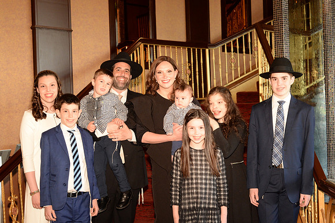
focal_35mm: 50
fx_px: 465
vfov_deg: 27.0
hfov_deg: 39.6
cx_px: 168
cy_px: 112
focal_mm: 50
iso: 3200
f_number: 5.6
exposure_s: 1/80
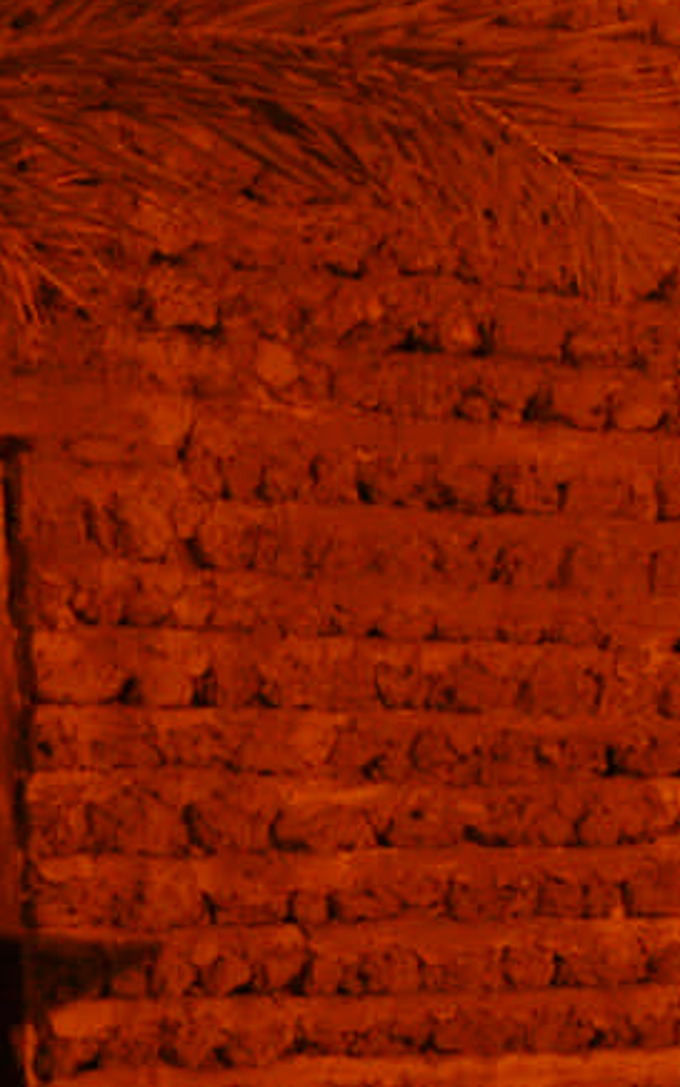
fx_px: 4387
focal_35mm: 148
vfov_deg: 14.0
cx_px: 1798
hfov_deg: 8.0
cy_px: 935
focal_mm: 28
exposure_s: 1/1.5
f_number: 4.8
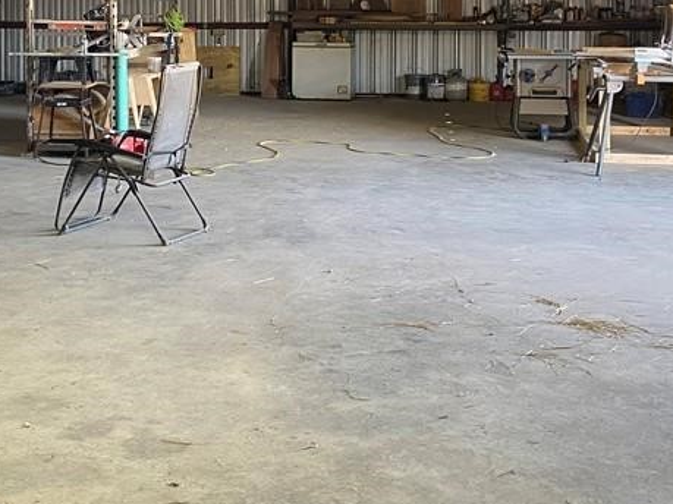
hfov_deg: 33.0
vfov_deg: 24.5
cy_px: 45
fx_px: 1127
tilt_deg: -3.1
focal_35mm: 58
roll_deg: +0.0
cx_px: 227
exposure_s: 1/60
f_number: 1.8
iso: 160
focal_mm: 4.25
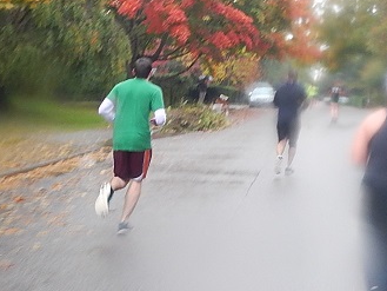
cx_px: 386
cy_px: 4
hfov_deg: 27.0
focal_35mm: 68
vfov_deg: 20.9
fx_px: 761
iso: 200
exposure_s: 1/30
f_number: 3.9
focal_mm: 5
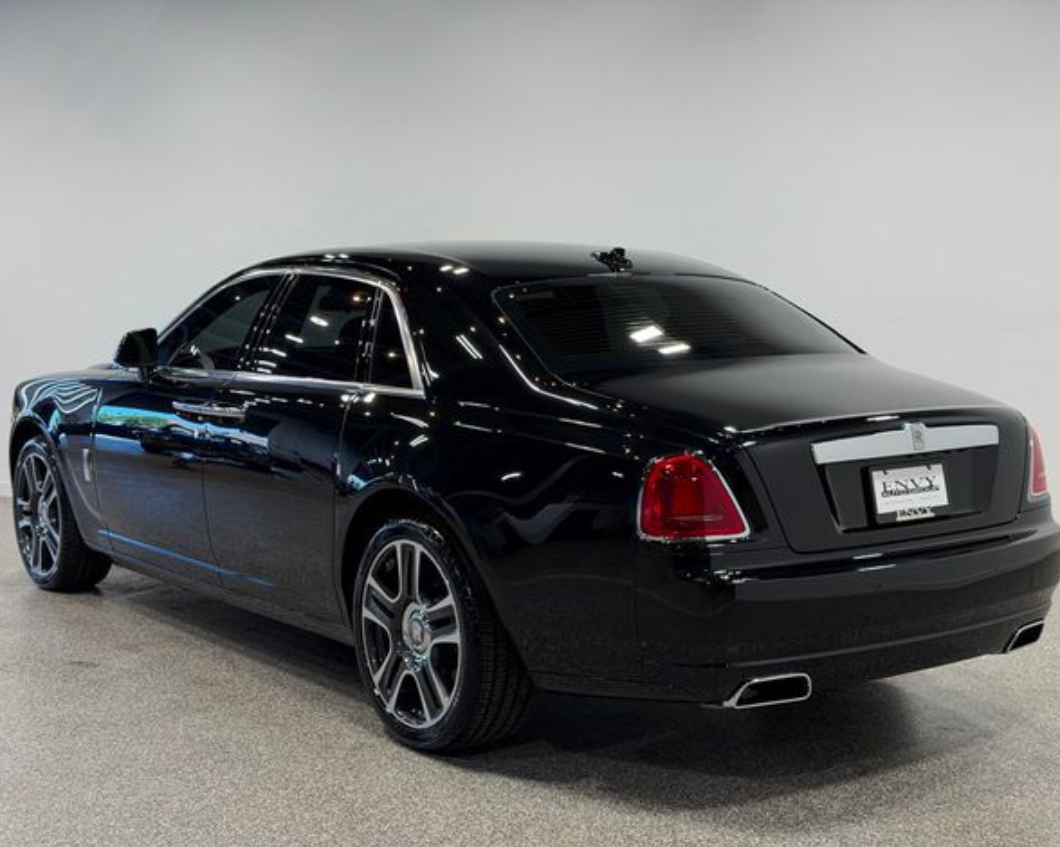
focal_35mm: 51
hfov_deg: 36.7
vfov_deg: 29.7
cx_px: 535
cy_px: 425
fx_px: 1599
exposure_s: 1/198
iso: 50
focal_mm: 6.76
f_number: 1.78
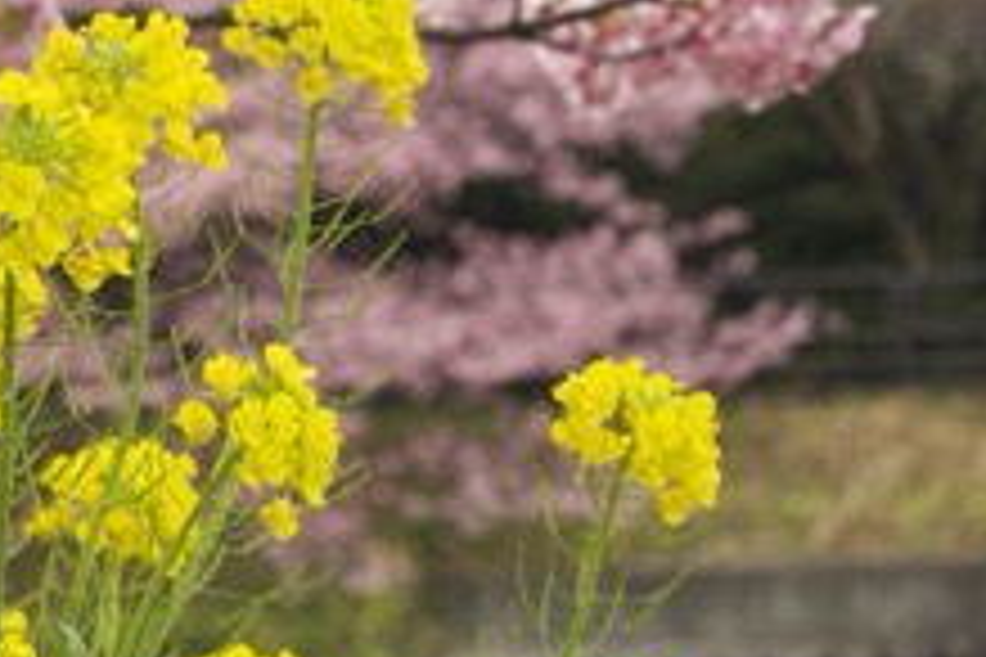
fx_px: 5642
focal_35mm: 206
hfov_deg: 9.9
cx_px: -86
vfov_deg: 6.7
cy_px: 68
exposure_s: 1/200
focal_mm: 35
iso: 250
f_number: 4.5
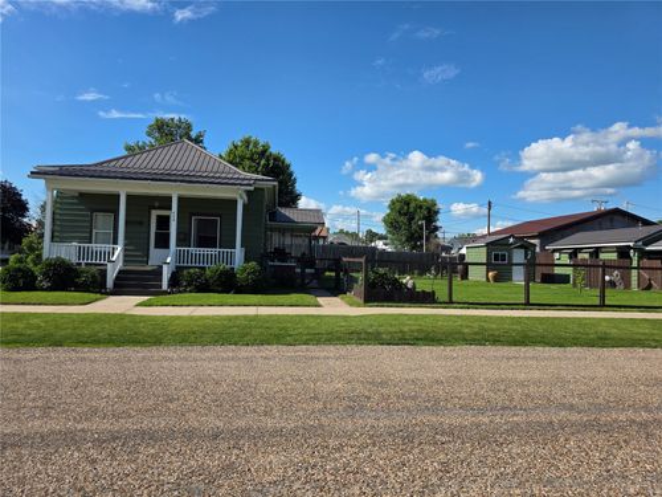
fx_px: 440
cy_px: 248
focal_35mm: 23
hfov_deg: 73.9
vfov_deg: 58.9
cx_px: 331
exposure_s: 1/6150
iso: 80
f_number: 1.7
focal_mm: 6.3
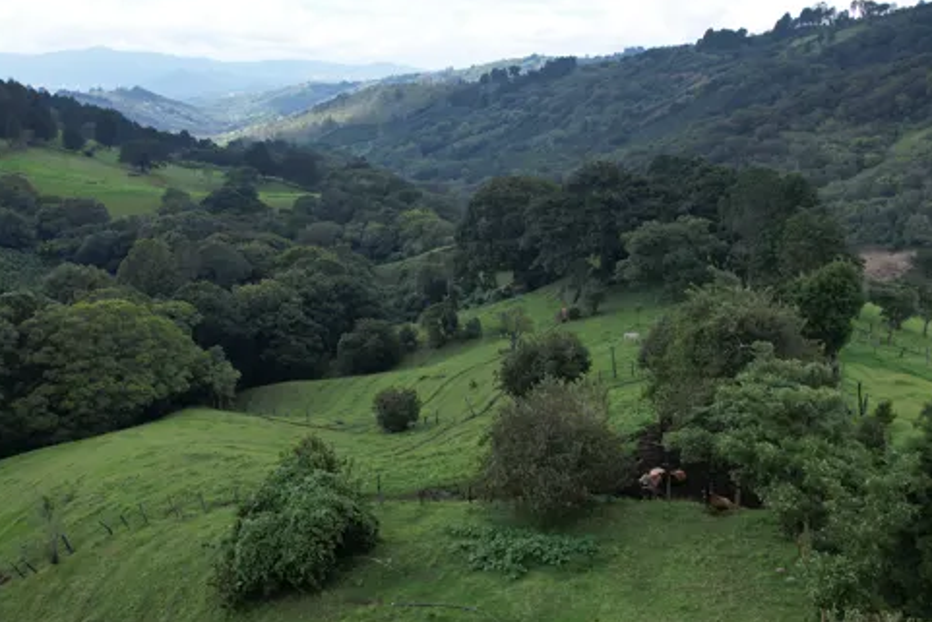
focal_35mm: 32
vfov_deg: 41.1
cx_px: 473
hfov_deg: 58.7
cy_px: 319
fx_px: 829
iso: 100
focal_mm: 8.38
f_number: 2.8
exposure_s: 1/1000
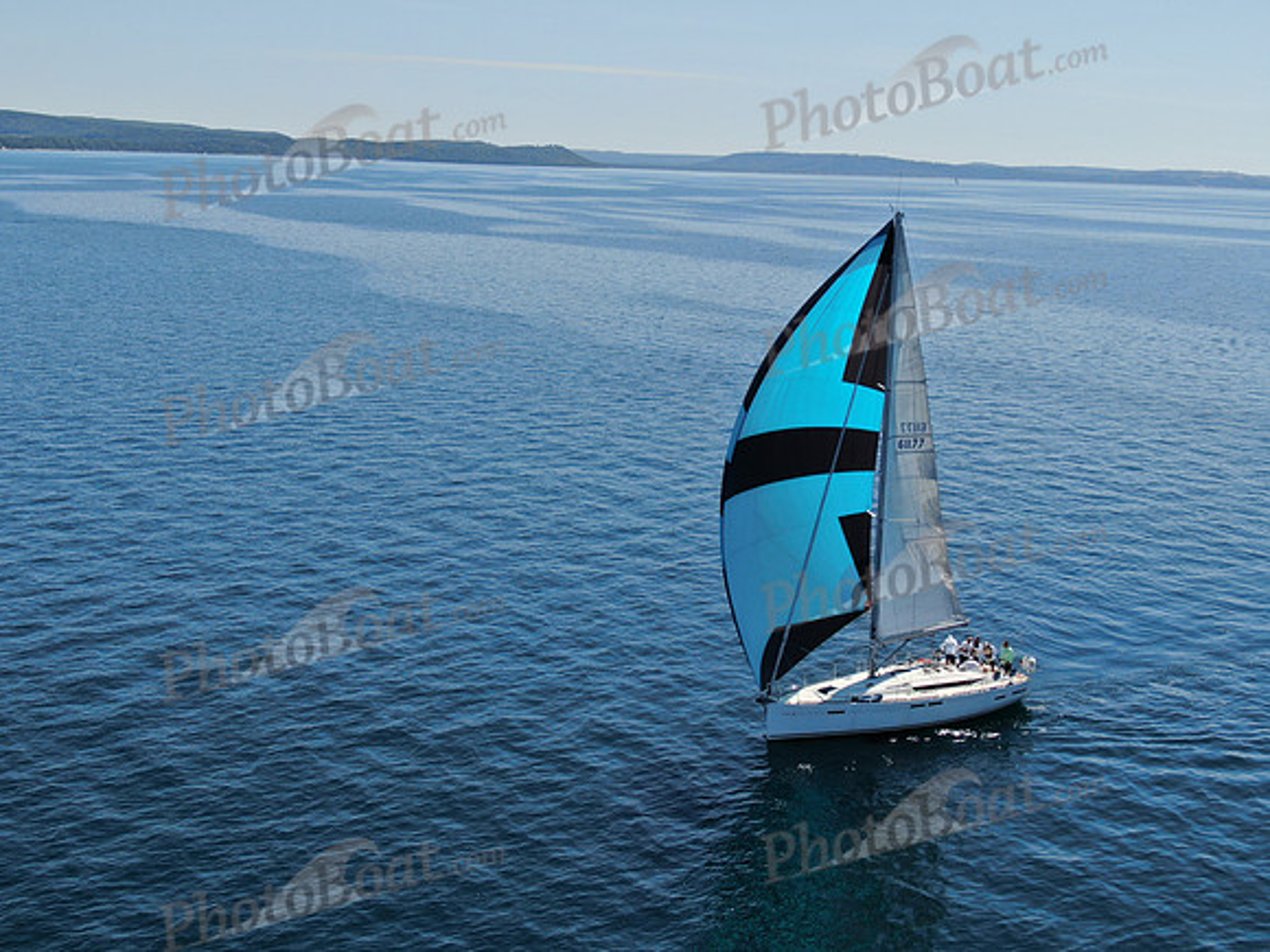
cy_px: 476
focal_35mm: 48
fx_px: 1761
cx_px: 635
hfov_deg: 39.7
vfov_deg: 30.3
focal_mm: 8.6
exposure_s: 1/1000
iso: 100
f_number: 3.8
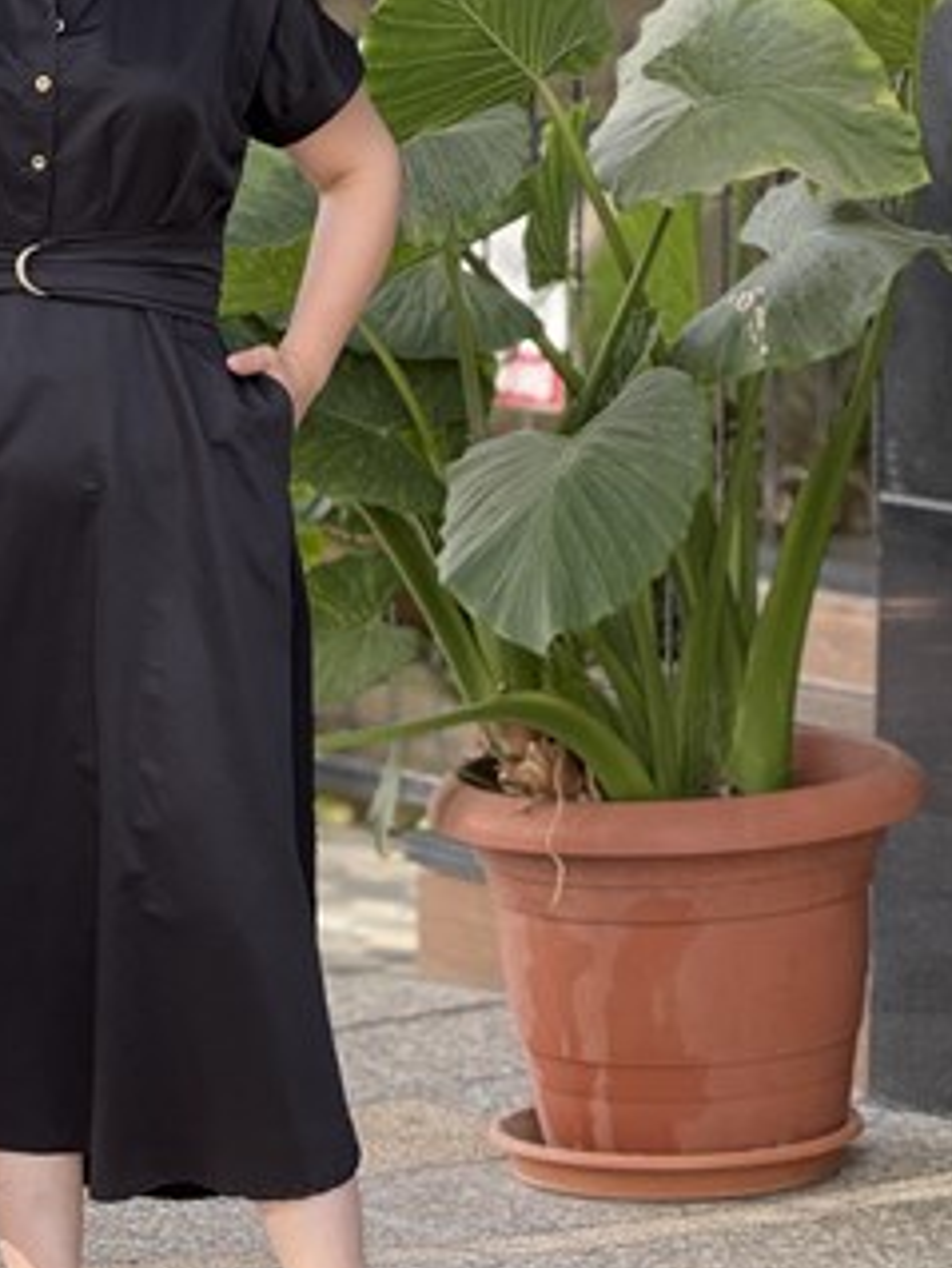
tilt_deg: -4.1
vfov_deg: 9.8
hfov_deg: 7.4
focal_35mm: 201
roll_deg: -0.5
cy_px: 417
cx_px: 171
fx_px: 7361
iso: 80
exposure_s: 1/99
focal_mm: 15.66
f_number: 2.8
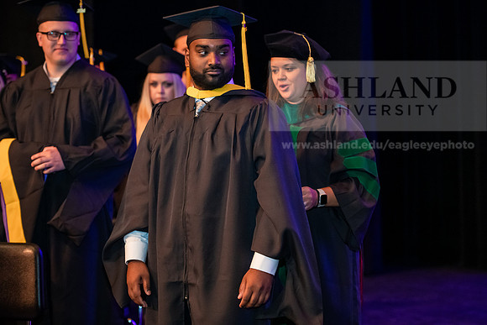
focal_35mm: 95
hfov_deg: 21.5
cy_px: 162
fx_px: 1285
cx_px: 244
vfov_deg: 14.4
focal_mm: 95
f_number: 3.2
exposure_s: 1/200
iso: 3200
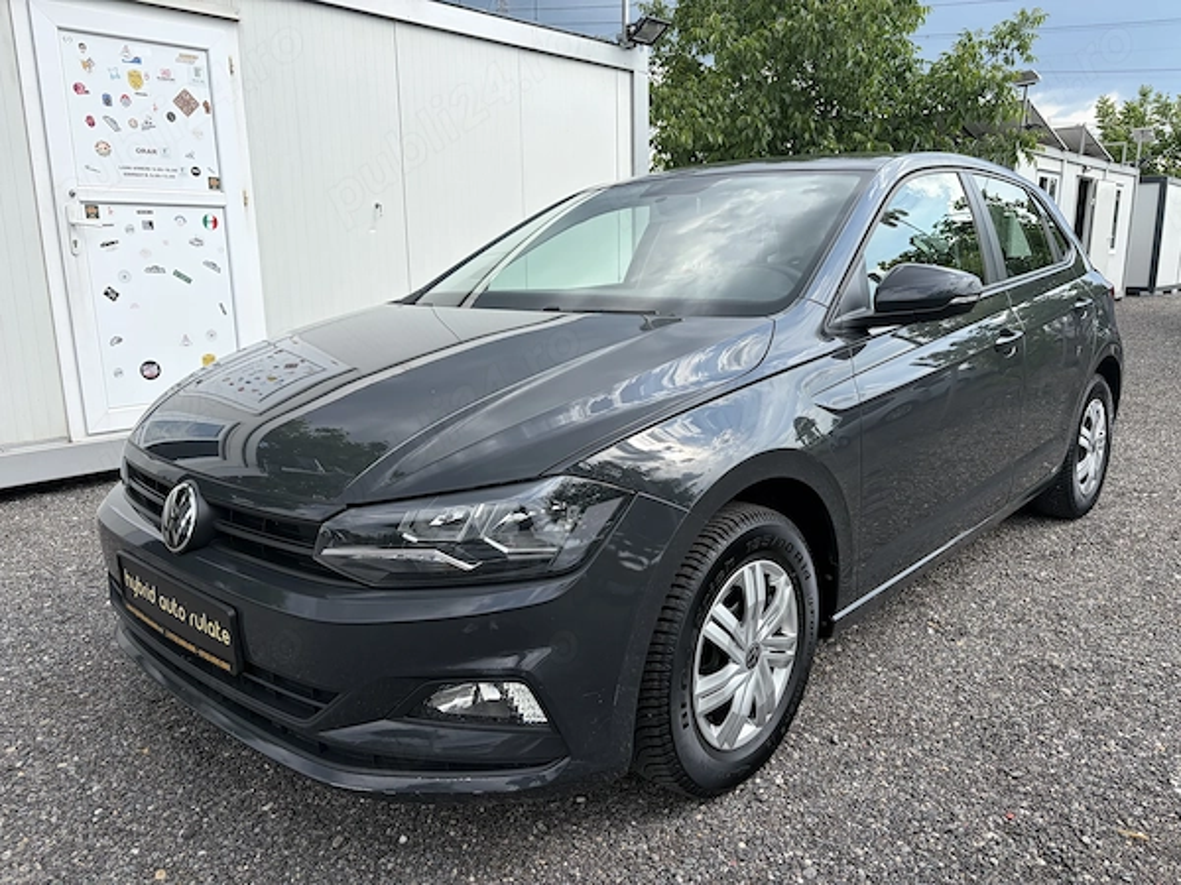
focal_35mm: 26
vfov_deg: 53.1
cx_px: 590
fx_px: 887
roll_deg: +1.0
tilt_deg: -12.3
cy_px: 442
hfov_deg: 67.3
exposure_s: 1/2012
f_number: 1.6
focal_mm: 5.96
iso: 50
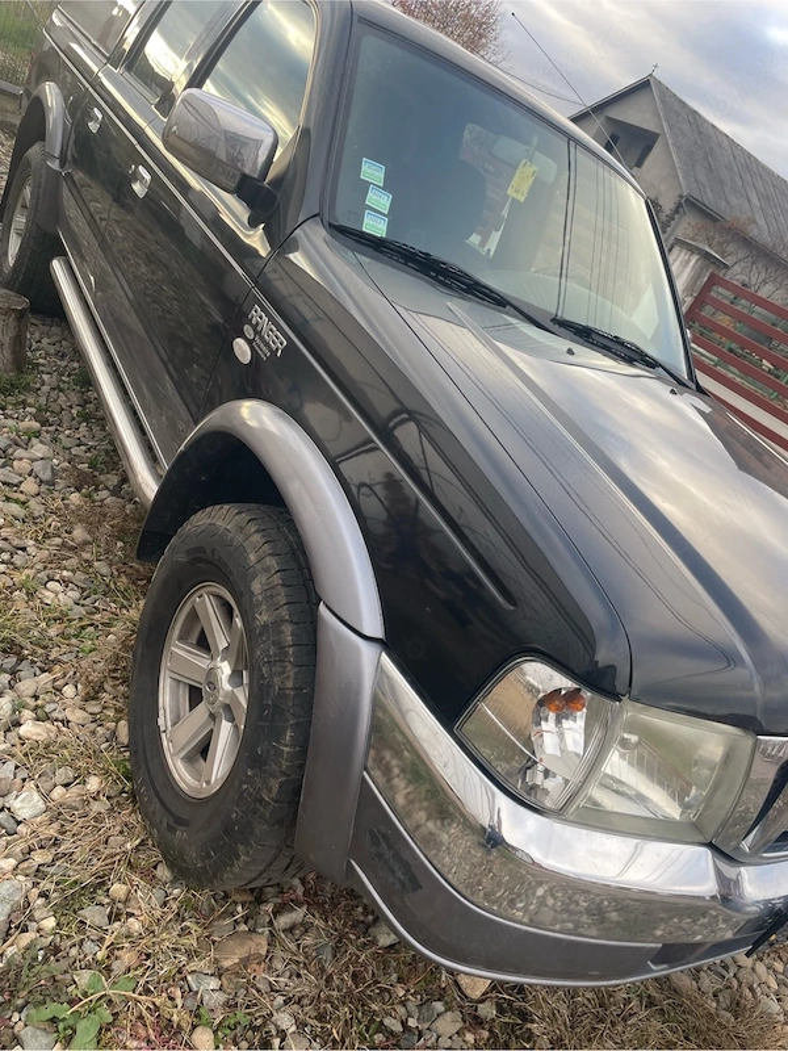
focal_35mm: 26
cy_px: 526
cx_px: 394
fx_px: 789
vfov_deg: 67.3
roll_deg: -28.2
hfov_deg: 53.1
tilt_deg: -21.6
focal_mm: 4.2
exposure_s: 1/148
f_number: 1.6
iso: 32
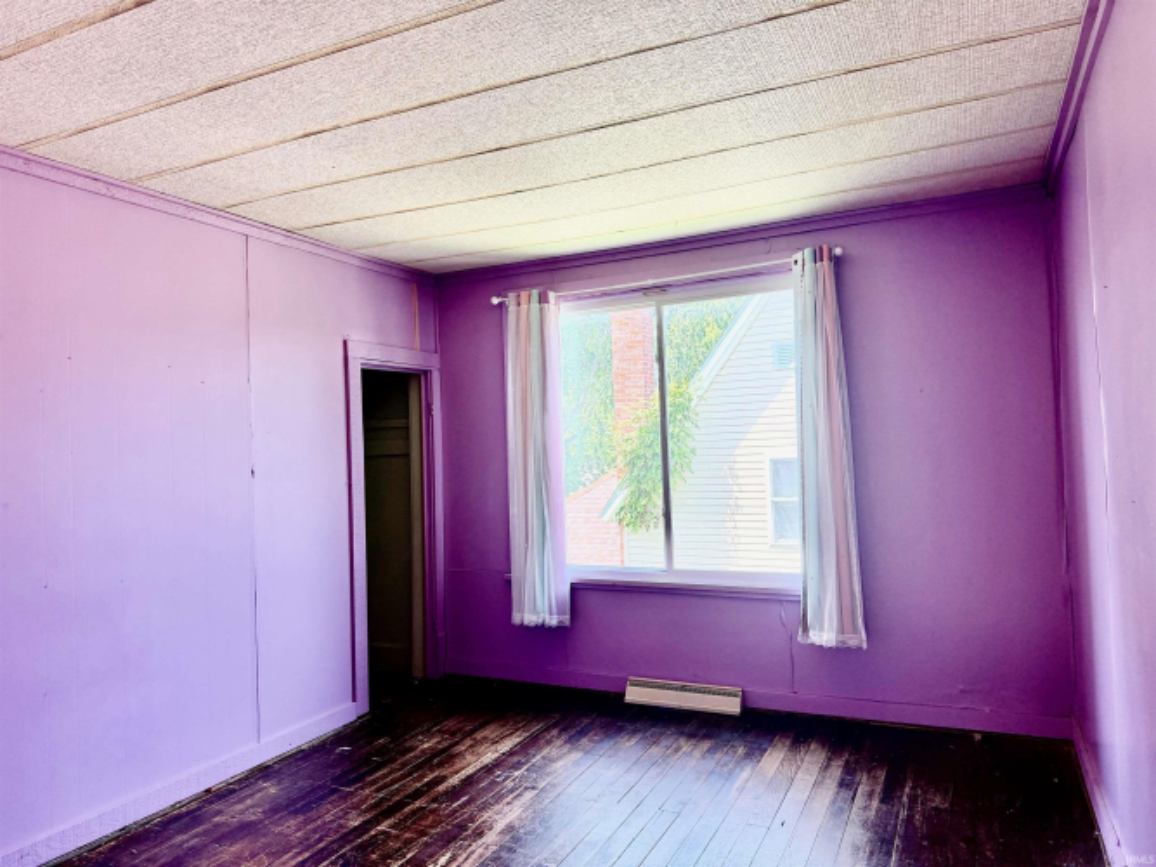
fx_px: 801
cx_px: 578
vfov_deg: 56.8
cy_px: 434
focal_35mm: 24
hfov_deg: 71.6
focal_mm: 6.76
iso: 125
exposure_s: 1/202
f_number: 1.78
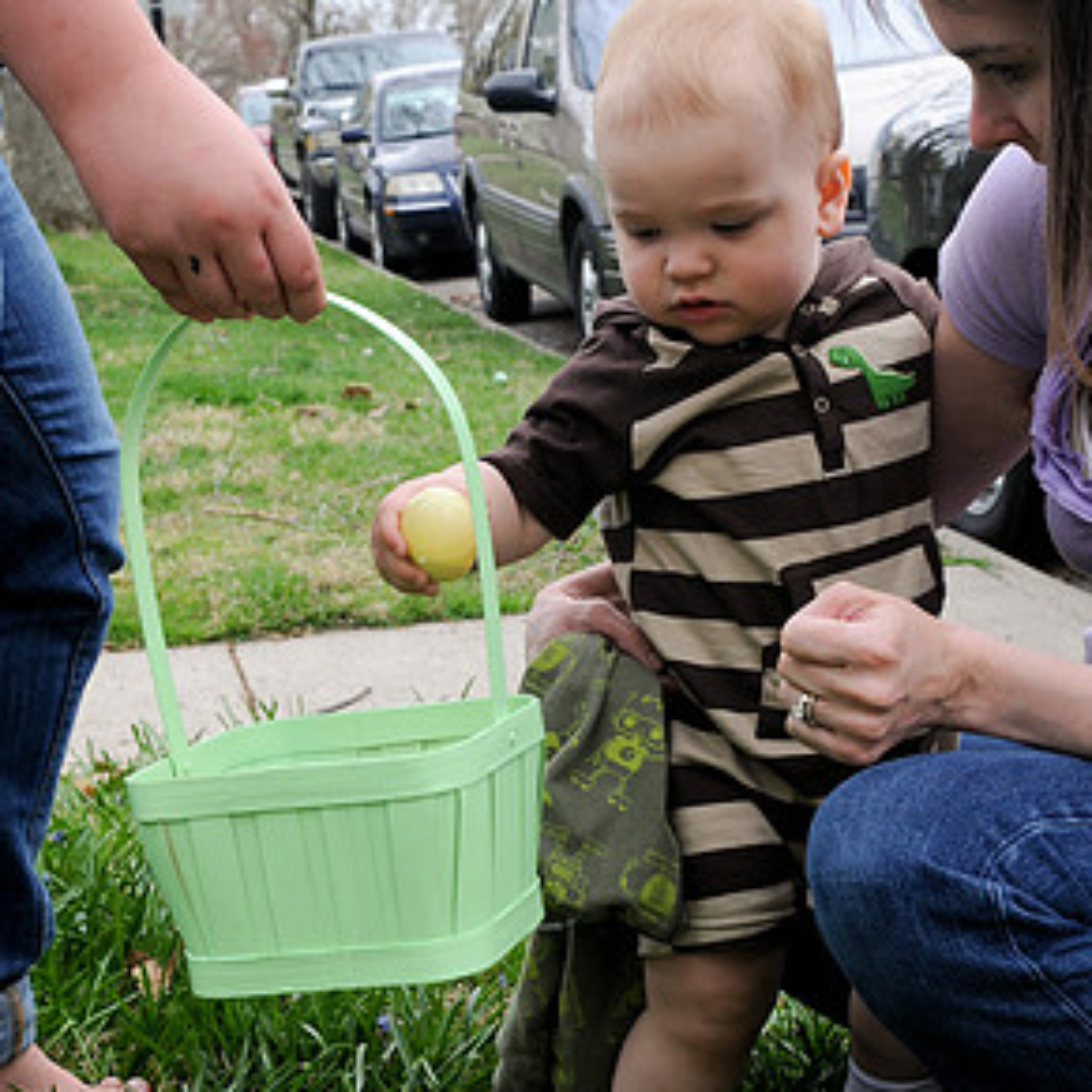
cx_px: 649
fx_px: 2177
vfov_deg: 28.2
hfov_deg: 28.1
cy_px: 572
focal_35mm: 61
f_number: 6.3
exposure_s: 1/125
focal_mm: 24
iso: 200
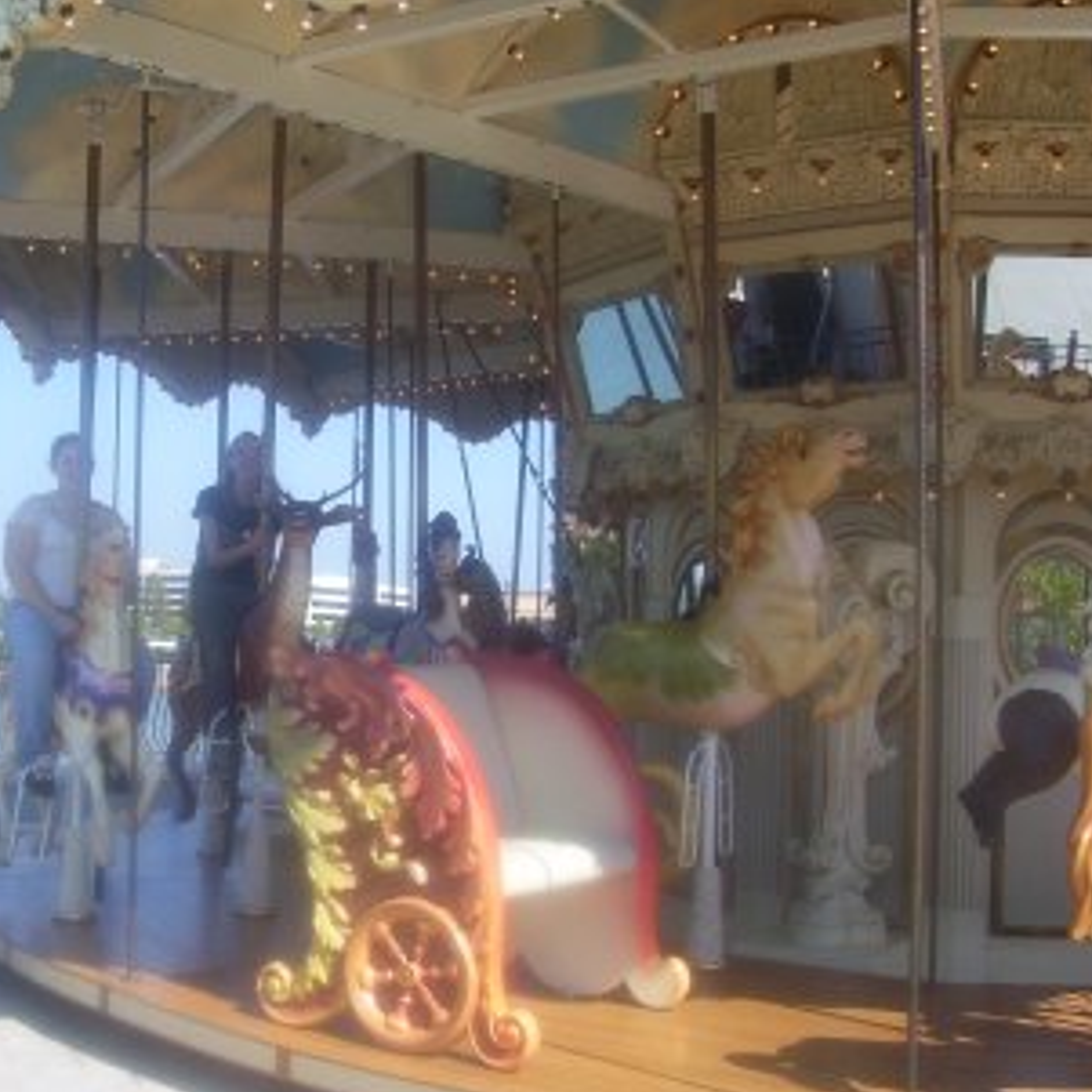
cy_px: 551
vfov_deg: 37.6
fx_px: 1606
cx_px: 316
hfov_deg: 36.9
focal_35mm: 45
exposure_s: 1/350
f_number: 4.8
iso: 80
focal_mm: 5.6
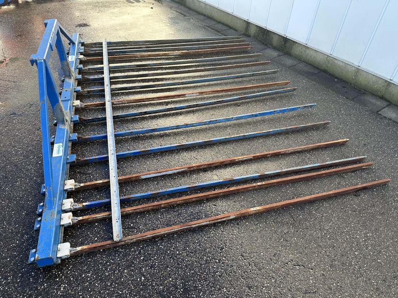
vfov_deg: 56.8
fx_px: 276
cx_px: 199
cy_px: 149
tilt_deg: -41.1
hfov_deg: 71.6
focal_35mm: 24
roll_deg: -2.7
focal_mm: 6.86
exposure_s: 1/448
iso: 80
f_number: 1.78
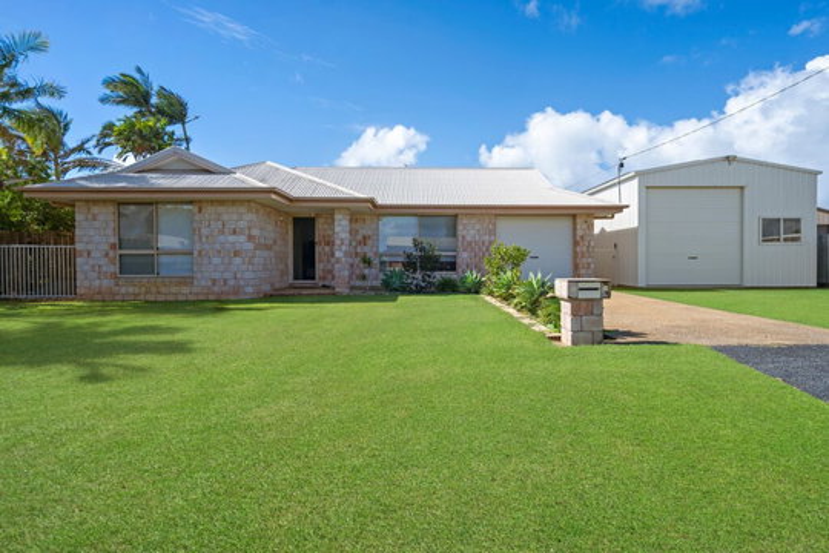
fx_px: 461
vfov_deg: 61.9
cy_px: 276
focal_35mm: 20
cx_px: 414
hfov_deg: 84.0
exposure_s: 1/640
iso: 100
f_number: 5
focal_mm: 20
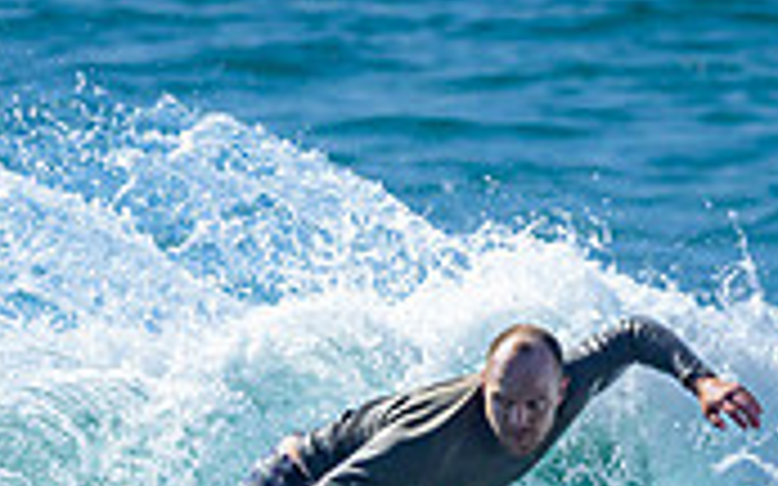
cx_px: 272
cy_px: 692
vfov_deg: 0.3
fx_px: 79846
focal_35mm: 3767
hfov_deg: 0.6
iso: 320
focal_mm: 800
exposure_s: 1/3200
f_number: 6.3
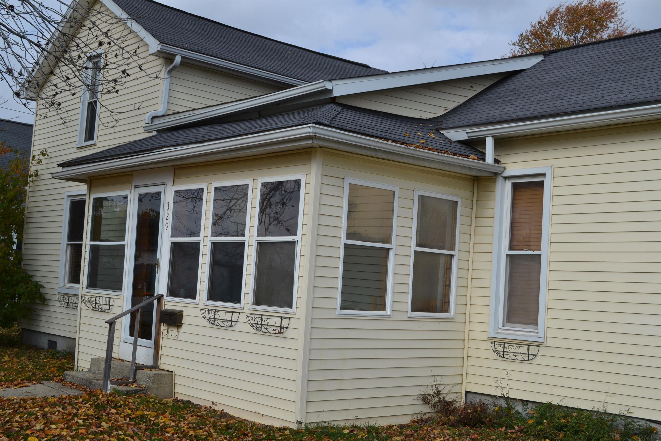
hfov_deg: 45.0
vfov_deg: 30.8
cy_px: 220
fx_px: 799
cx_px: 330
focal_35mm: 44
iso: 100
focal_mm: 29
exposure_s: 1/250
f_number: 8
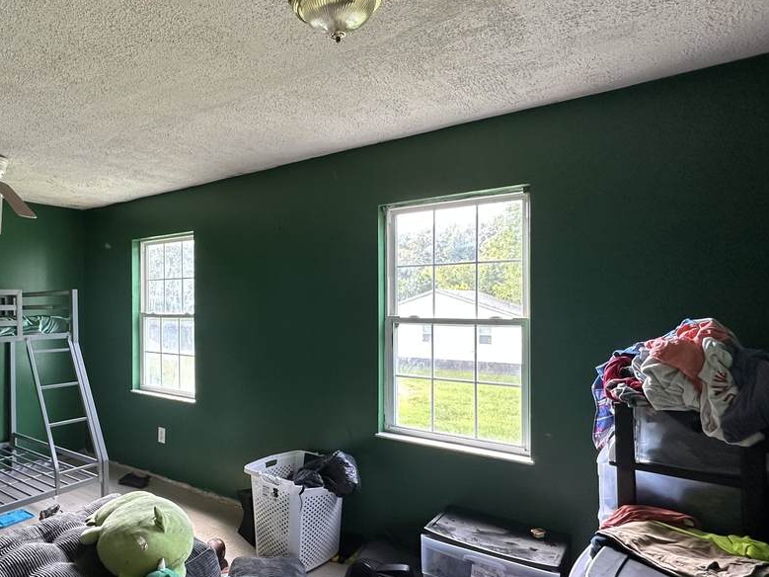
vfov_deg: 58.8
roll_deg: +0.3
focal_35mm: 23
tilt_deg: -0.4
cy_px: 305
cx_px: 235
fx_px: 511
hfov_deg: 71.0
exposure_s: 1/99
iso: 160
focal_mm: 2.22
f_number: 2.2
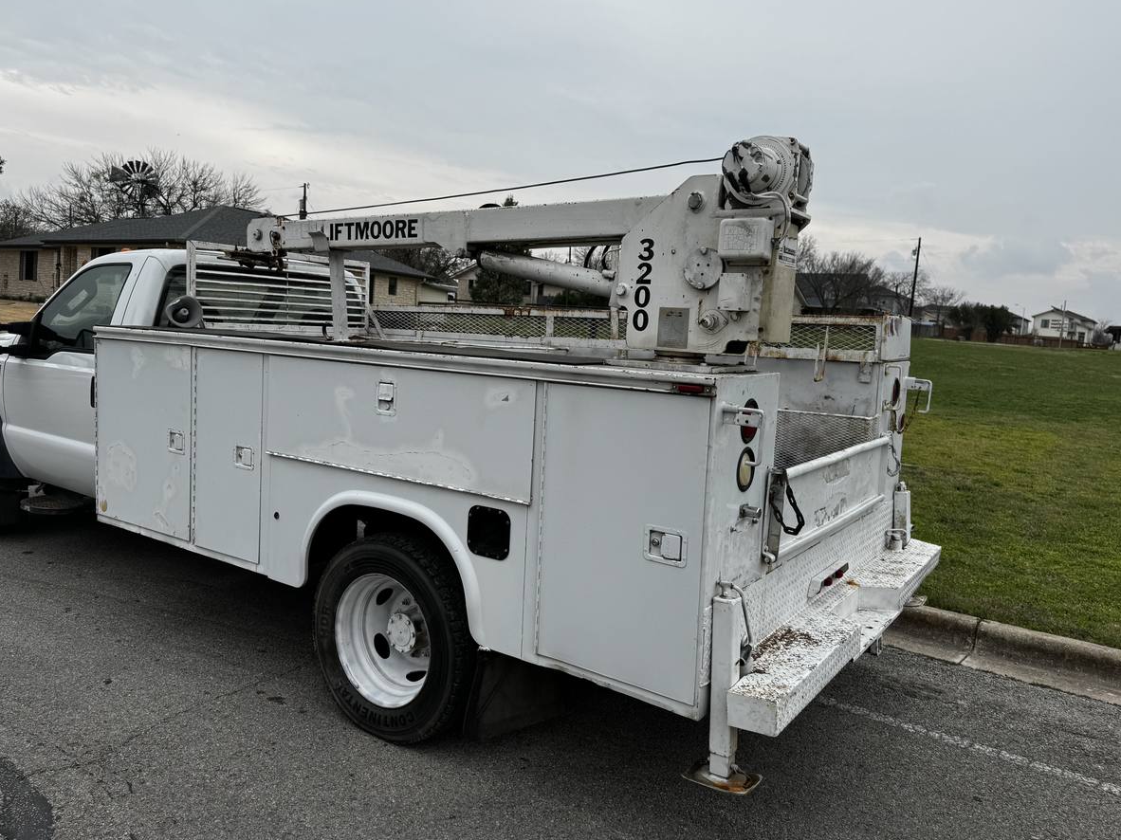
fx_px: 842
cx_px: 516
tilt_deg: -4.6
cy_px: 401
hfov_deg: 67.2
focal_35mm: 26
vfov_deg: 53.0
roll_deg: -4.5
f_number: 1.78
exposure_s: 1/2833
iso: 80
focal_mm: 6.86
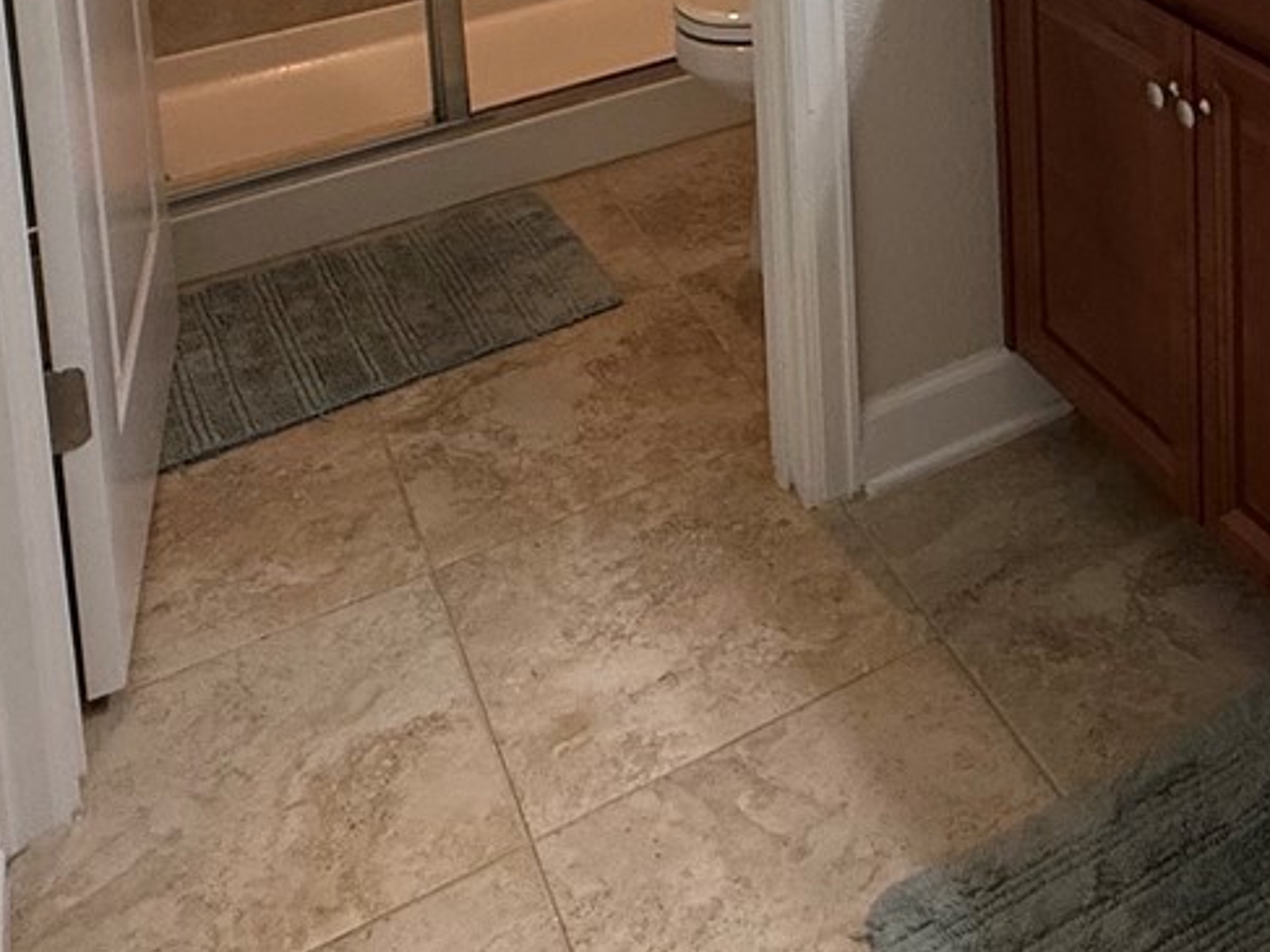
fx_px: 1687
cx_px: 1137
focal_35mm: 46
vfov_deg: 25.0
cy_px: -436
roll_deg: +1.0
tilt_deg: -6.2
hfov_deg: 38.5
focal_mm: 2.22
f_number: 2.2
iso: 160
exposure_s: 1/120
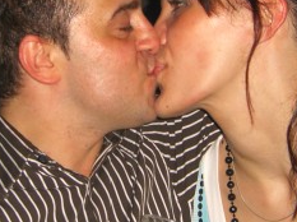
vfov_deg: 15.0
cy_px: 91
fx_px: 840
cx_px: 139
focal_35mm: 98
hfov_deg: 20.1
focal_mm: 7.9
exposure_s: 1/60
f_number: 2.8
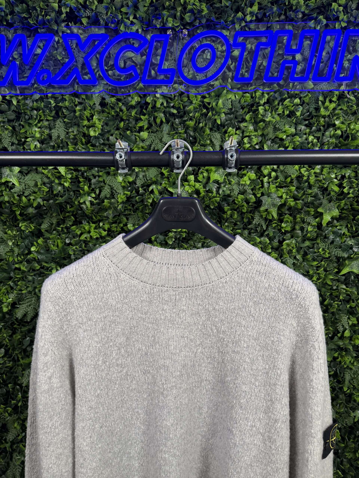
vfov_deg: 71.6
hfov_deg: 56.8
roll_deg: +2.0
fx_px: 332
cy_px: 239
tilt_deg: -4.7
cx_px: 180
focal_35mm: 24
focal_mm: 6.76
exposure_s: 1/63
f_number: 1.78
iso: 160
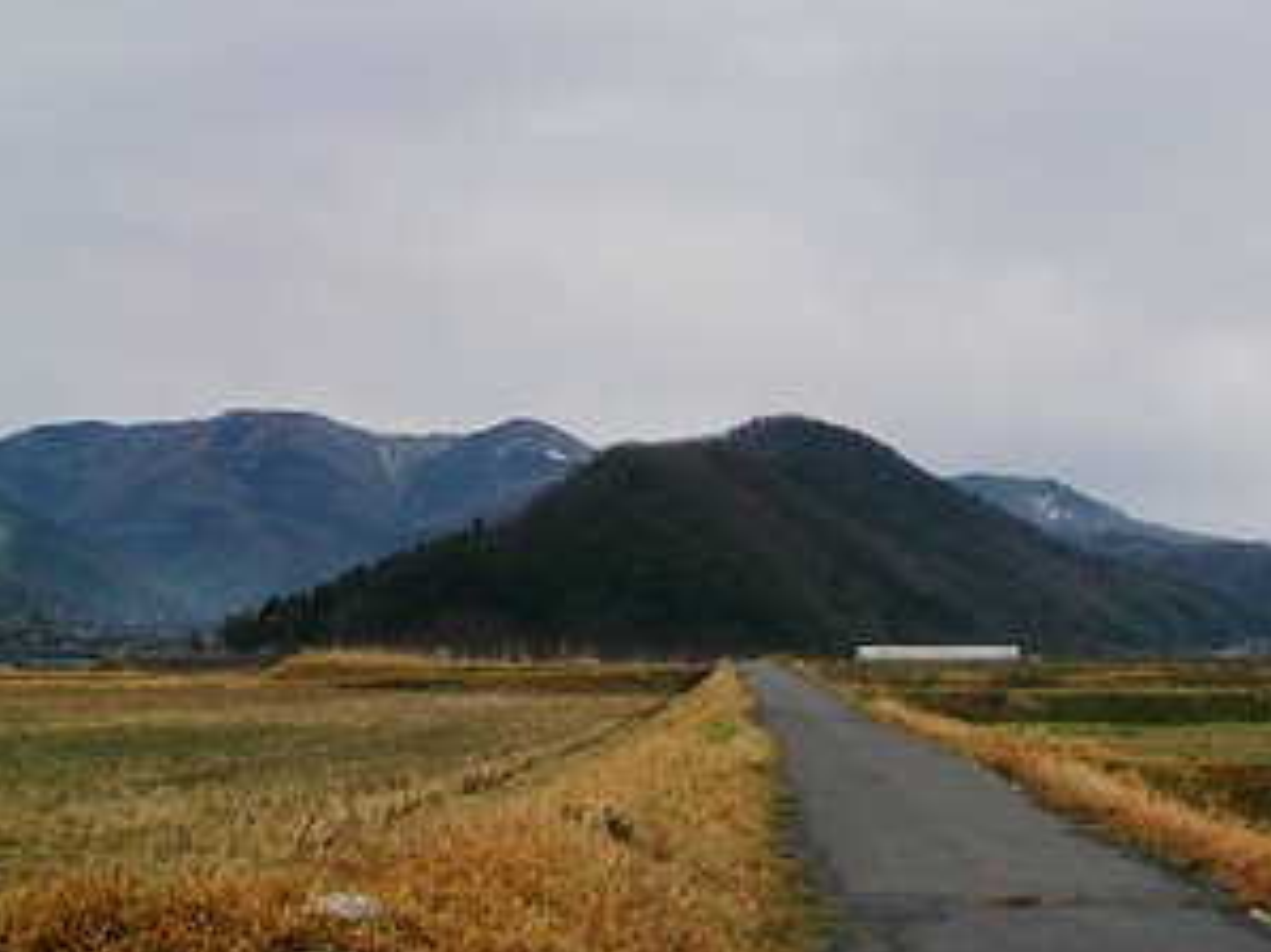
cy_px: 382
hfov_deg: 39.4
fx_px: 1762
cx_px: 803
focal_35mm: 48
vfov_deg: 30.2
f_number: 2.6
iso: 64
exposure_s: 1/100
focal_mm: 4.65
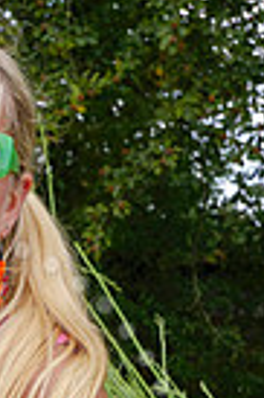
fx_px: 1808
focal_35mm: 164
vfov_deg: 12.2
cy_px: 491
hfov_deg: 8.2
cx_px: -81
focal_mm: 25
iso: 160
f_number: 5.6
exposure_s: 1/200
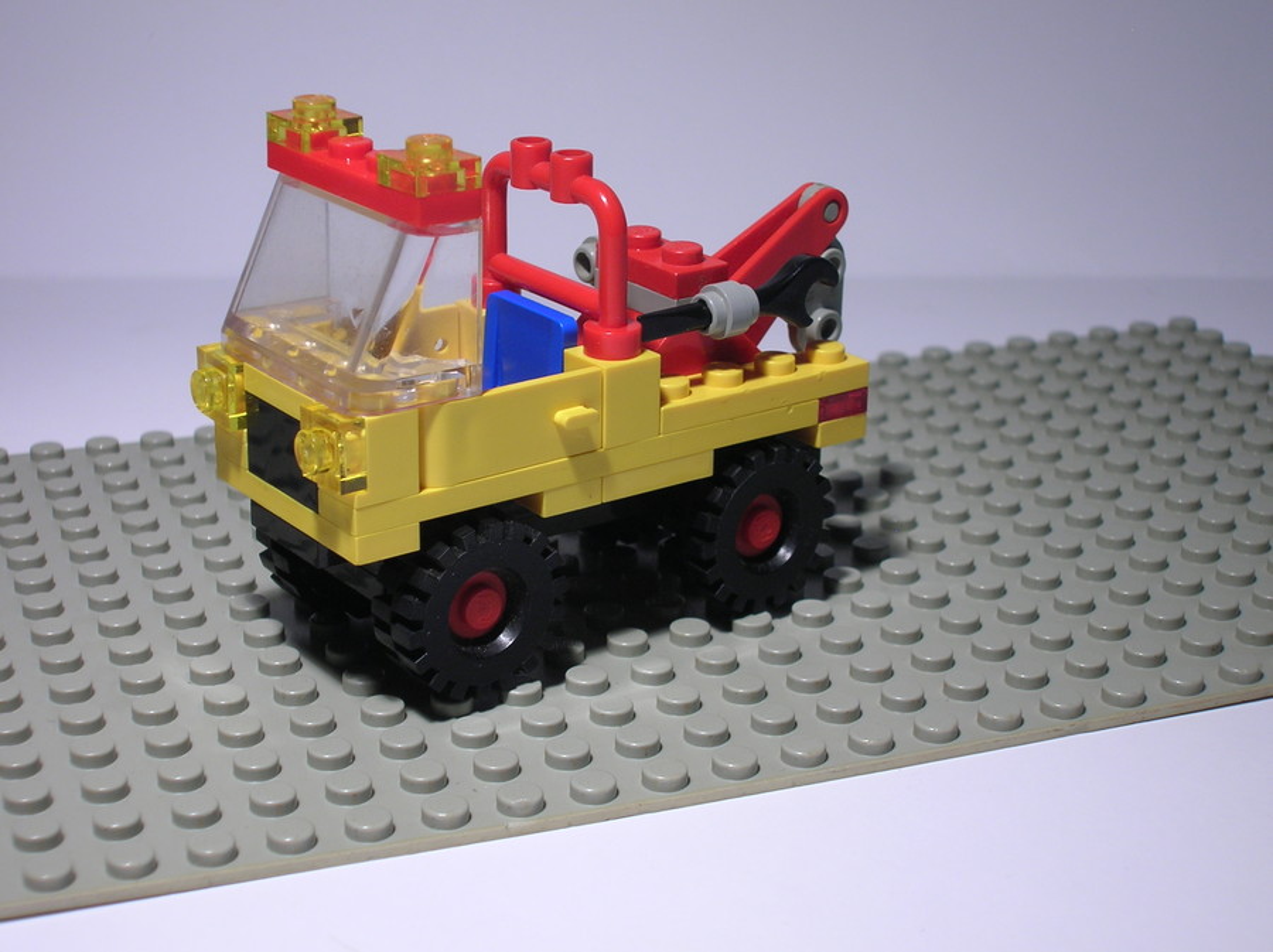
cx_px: 636
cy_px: 476
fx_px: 2314
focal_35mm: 63
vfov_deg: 23.2
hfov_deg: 30.8
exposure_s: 1/15
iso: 50
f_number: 3.6
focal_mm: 10.4
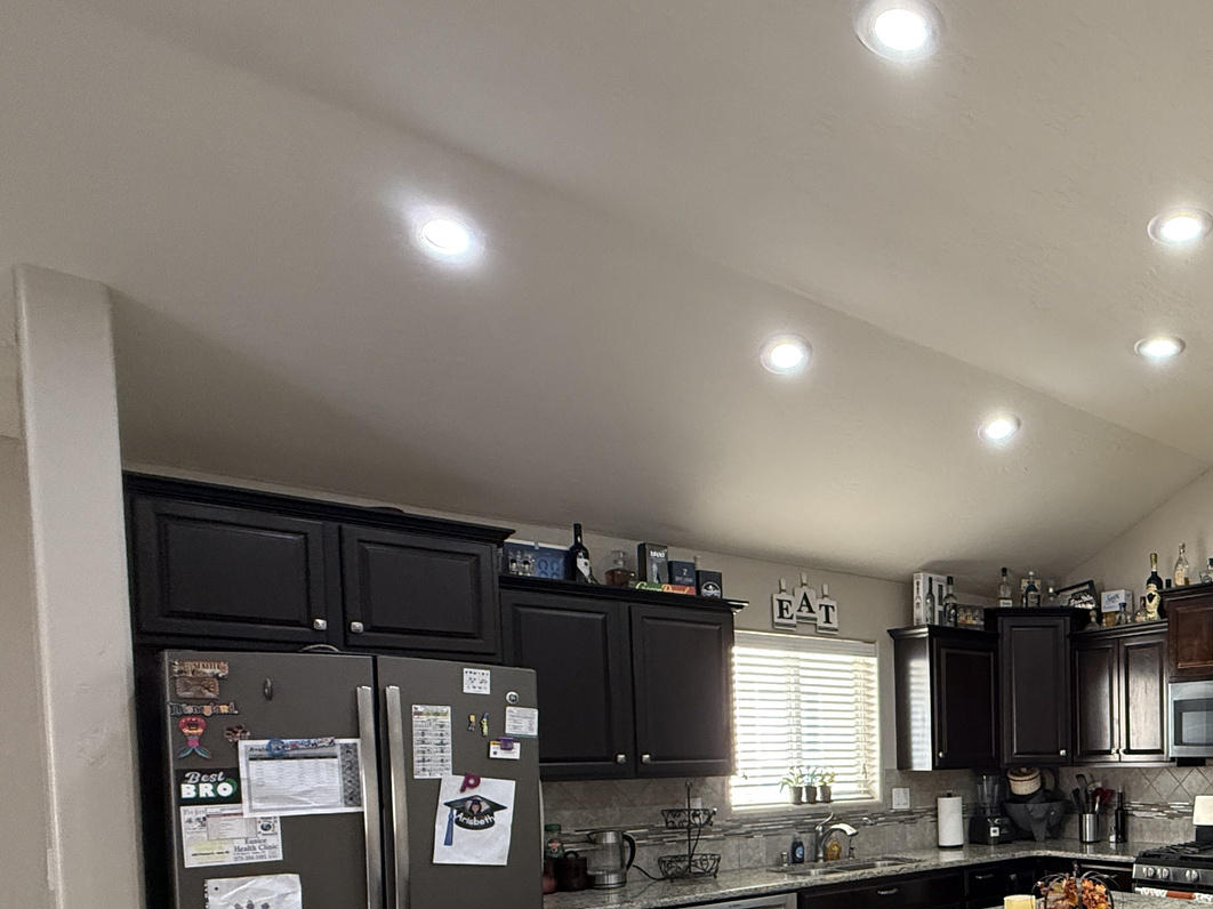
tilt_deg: -1.8
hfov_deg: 56.8
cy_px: 795
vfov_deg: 46.9
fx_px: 946
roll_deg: +0.7
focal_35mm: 27
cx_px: 1078
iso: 320
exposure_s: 1/60
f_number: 2.2
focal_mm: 2.22
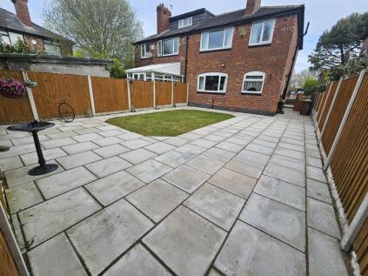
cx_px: 184
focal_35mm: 13
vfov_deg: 89.9
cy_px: 138
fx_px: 138
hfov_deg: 106.2
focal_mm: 2.2
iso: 50
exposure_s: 1/668
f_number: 2.2
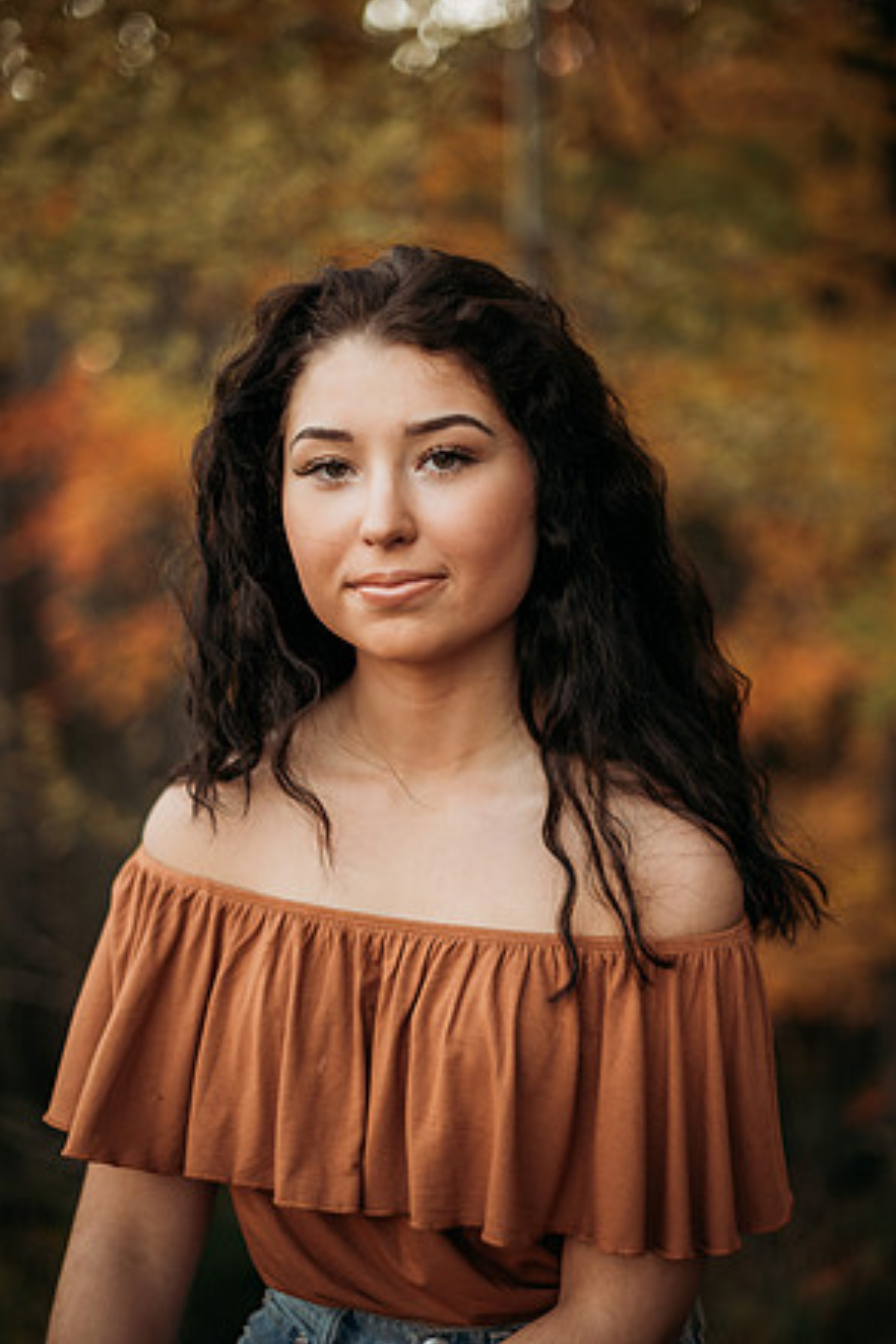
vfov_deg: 38.9
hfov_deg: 26.5
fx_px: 1904
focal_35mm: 51
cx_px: 454
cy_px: 664
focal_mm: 50
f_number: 1.4
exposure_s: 1/320
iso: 125
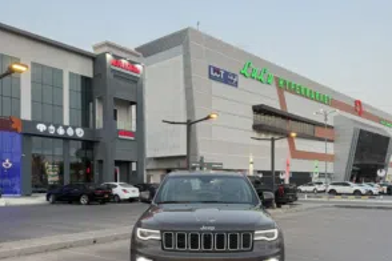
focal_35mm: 34
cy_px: 180
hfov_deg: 55.8
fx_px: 370
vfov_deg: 38.3
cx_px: 199
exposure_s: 1/197
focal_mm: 6.76
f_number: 1.78
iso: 250
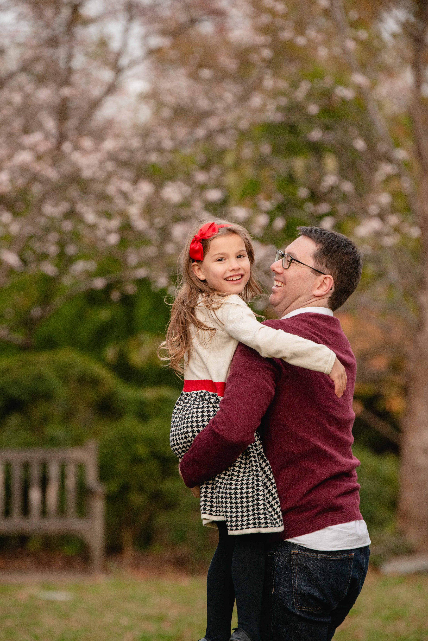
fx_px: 3207
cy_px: 320
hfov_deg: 7.6
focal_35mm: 180
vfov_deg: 11.4
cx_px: 214
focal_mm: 180
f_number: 4
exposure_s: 1/500
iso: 1250
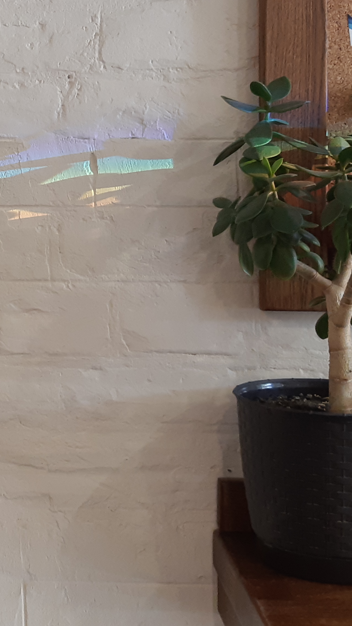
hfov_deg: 20.1
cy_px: 180
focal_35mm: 57
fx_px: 946
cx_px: -43
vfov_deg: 36.0
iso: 100
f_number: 1.7
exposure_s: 1/50
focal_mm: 3.93
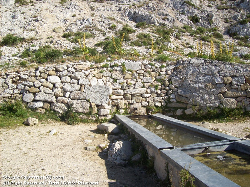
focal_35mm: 36
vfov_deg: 39.6
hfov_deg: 51.4
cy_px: 94
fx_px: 260
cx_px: 125
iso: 80
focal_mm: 6
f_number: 4.8
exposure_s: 1/489
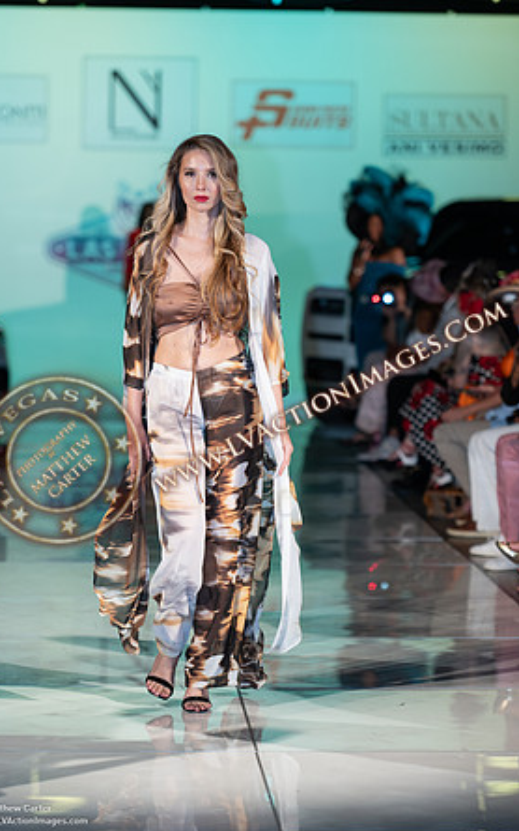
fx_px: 3034
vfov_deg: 15.6
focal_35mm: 134
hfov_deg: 9.8
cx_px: 241
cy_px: 418
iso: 400
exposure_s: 1/200
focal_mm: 130
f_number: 2.8
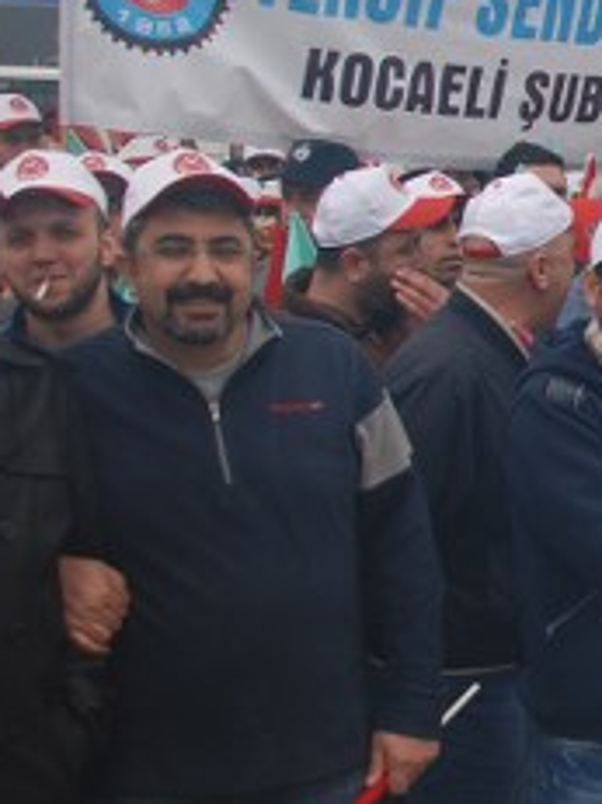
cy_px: 275
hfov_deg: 11.7
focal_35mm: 110
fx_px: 2553
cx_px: 1291
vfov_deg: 17.9
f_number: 6.3
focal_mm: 22
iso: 100
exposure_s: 1/160
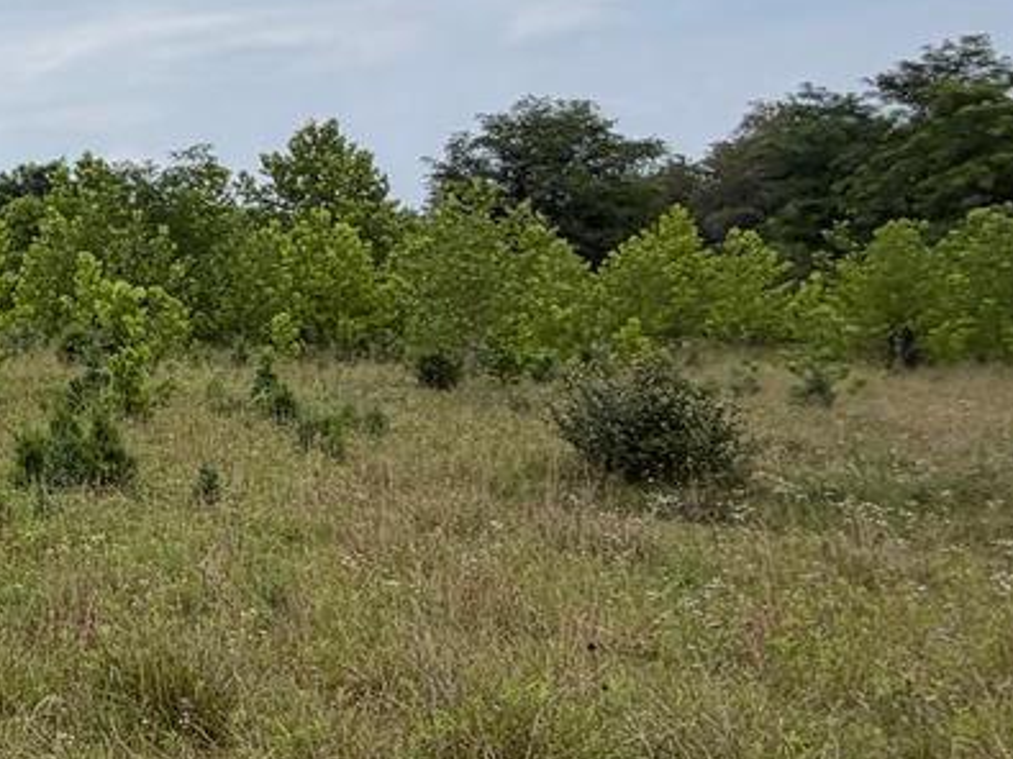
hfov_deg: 24.2
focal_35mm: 51
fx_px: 1492
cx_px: -672
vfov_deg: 28.5
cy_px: 328
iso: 20
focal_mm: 2.22
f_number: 2.2
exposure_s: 1/1033
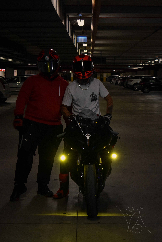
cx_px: 81
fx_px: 486
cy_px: 121
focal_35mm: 72
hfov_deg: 18.9
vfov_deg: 28.1
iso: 640
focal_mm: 48
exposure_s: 1/60
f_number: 5.3
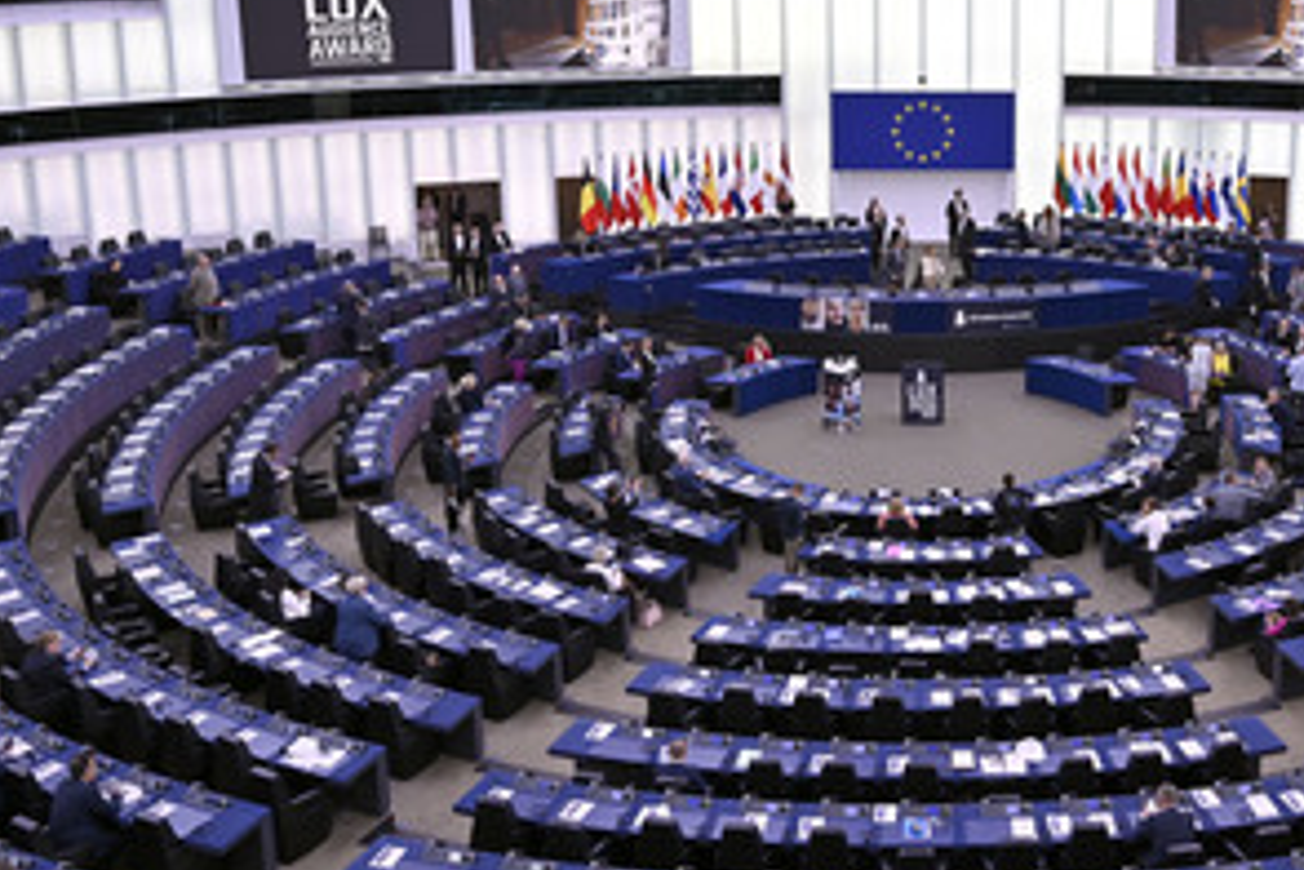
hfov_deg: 41.7
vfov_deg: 28.9
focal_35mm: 46
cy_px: 240
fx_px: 1666
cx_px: 943
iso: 1000
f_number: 4
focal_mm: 30
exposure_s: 1/250
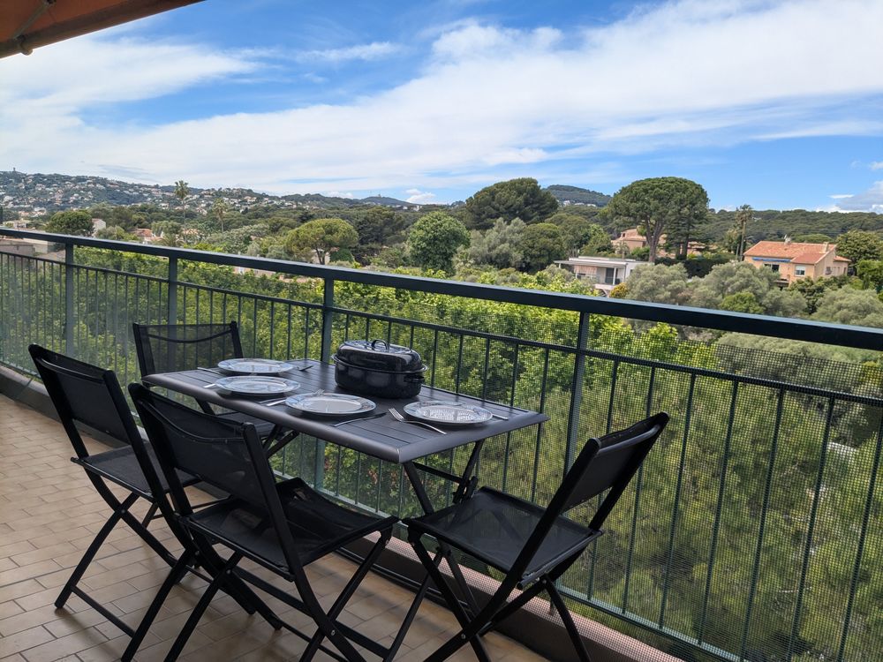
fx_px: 689
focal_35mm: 27
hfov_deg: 65.3
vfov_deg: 51.4
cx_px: 442
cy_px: 331
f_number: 1.73
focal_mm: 4.38
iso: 48
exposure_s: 1/2336
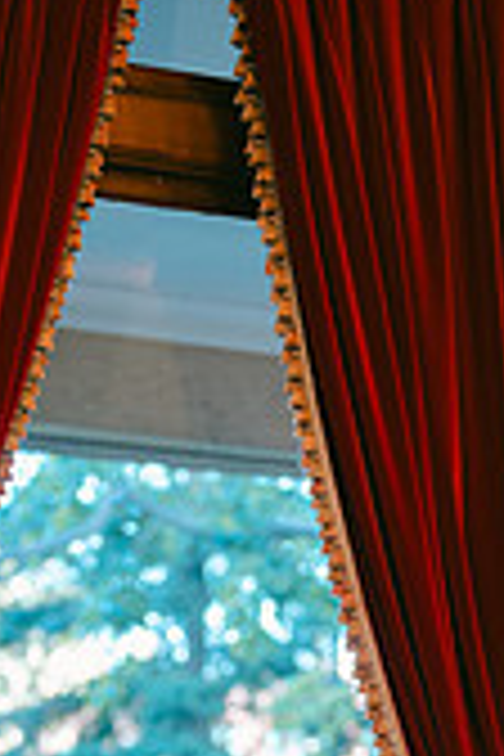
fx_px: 2814
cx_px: 184
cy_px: 981
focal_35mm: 134
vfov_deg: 14.6
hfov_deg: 10.2
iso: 320
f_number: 1.8
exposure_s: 1/125
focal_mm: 50
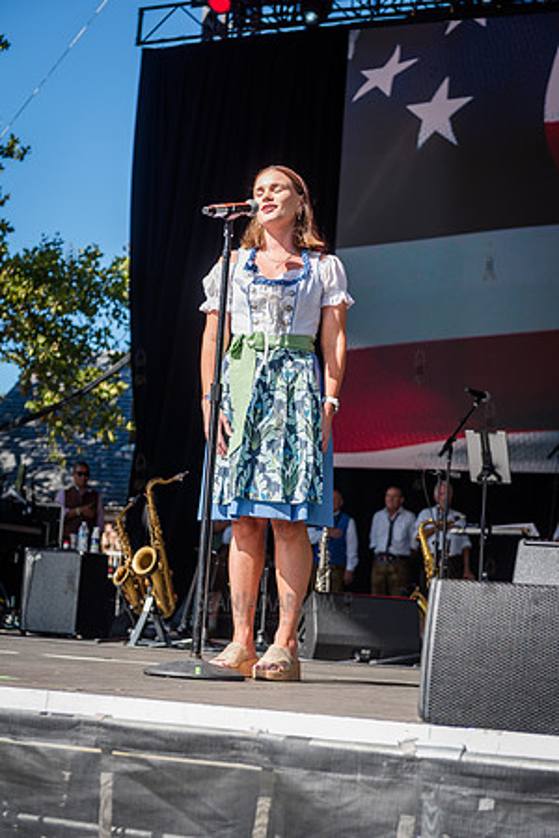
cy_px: 419
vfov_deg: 28.8
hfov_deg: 19.5
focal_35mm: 70
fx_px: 1630
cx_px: 280
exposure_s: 1/1000
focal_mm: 70
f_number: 4
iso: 250
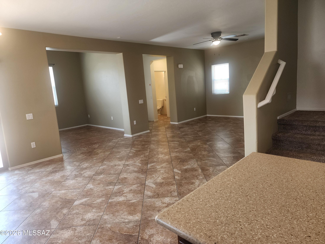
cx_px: 162
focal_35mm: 23
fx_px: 216
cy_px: 122
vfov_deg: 58.9
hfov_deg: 73.9
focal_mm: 6.4
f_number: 1.8
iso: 160
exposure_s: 1/120
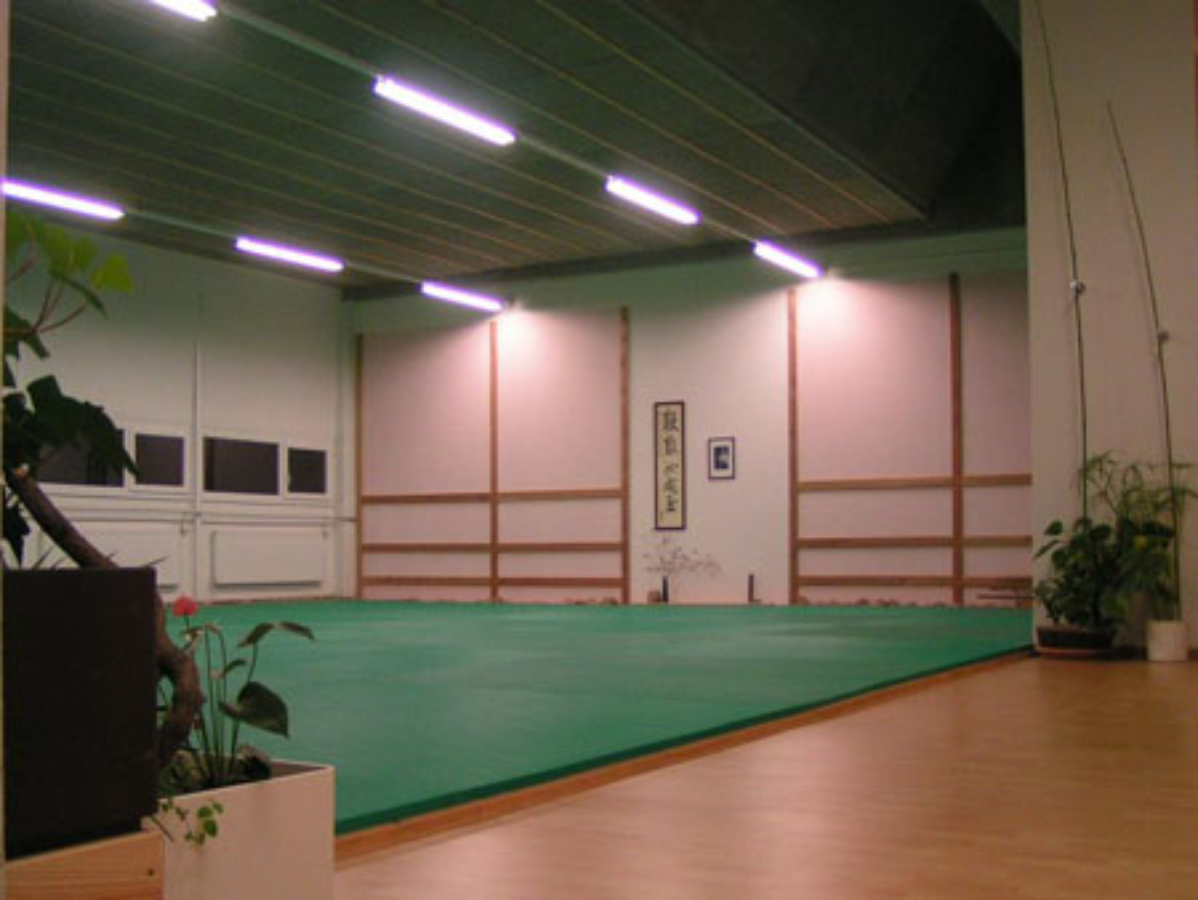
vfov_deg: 37.8
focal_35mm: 38
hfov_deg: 49.0
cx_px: 599
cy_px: 450
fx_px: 1316
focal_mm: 5.8
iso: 160
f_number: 2.8
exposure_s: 1/40
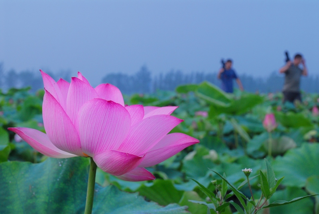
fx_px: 586
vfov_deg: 20.7
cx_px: 160
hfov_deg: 30.5
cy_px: 107
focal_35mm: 66
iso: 200
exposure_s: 1/400
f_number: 10
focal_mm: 44
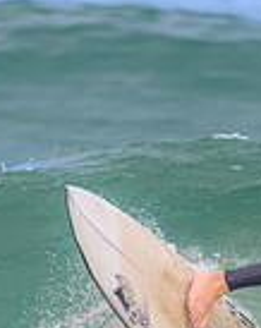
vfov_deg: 0.8
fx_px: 23126
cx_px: 433
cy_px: 411
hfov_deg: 0.6
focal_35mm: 2387
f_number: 11
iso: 2200
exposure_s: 1/1250
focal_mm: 600
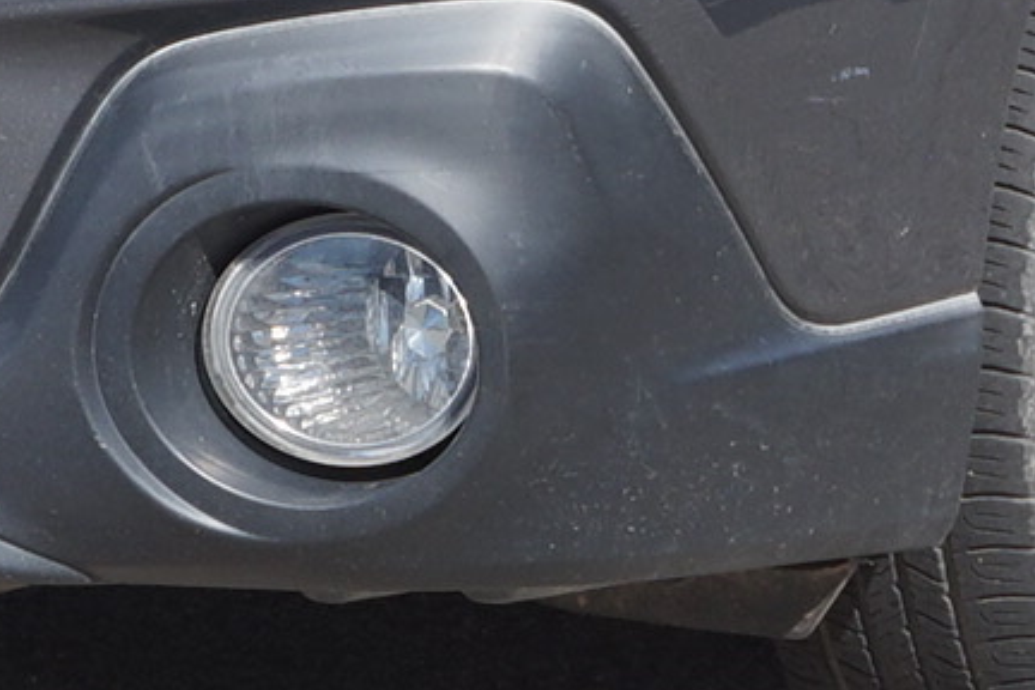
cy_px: -611
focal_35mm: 351
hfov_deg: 5.9
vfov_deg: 3.9
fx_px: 10095
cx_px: 788
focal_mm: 37
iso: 100
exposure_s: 1/200
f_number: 8
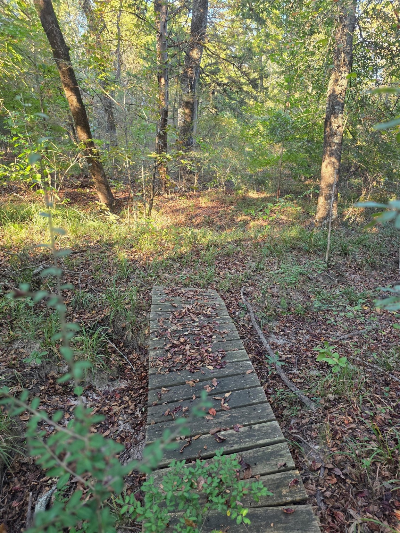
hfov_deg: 58.9
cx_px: 200
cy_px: 266
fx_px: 354
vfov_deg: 73.9
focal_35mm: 23
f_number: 1.7
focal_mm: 6.3
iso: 200
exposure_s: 1/180
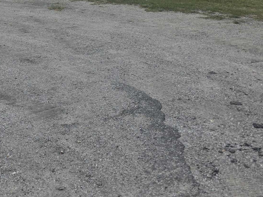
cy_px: -65
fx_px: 486
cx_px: 12
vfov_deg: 20.7
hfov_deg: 28.7
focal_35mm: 64
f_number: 1.7
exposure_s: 1/5017
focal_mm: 6.3
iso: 80
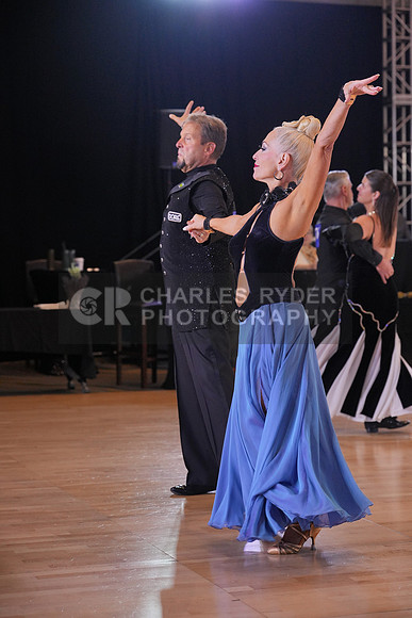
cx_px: 206
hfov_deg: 16.3
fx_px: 1441
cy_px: 309
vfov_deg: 24.2
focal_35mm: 84
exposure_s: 1/500
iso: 2000
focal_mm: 84
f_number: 4
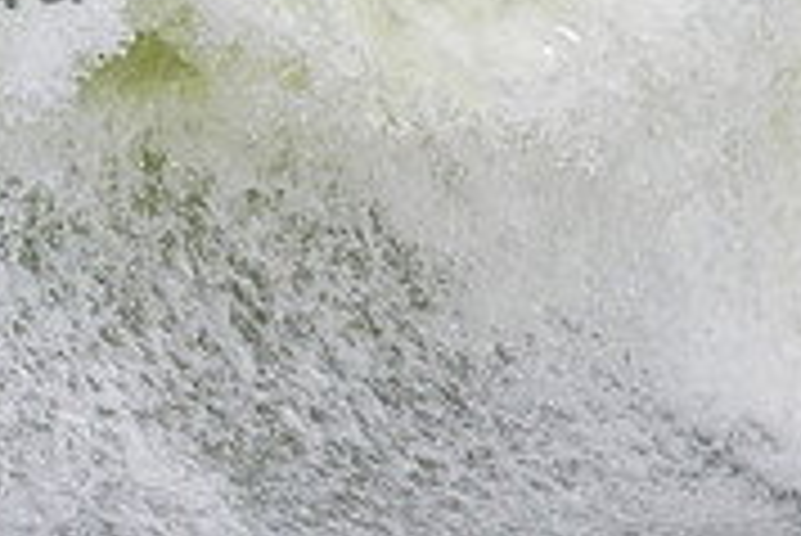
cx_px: -251
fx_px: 64353
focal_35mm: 2890
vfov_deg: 0.5
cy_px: -106
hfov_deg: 0.7
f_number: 11
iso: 800
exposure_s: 1/2000
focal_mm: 800
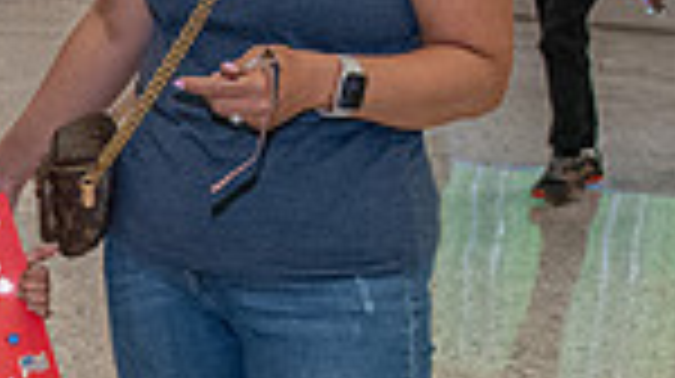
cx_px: -156
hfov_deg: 17.8
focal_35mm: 114
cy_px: 284
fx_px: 2038
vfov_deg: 10.6
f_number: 6.3
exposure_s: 1/125
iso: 3200
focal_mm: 24
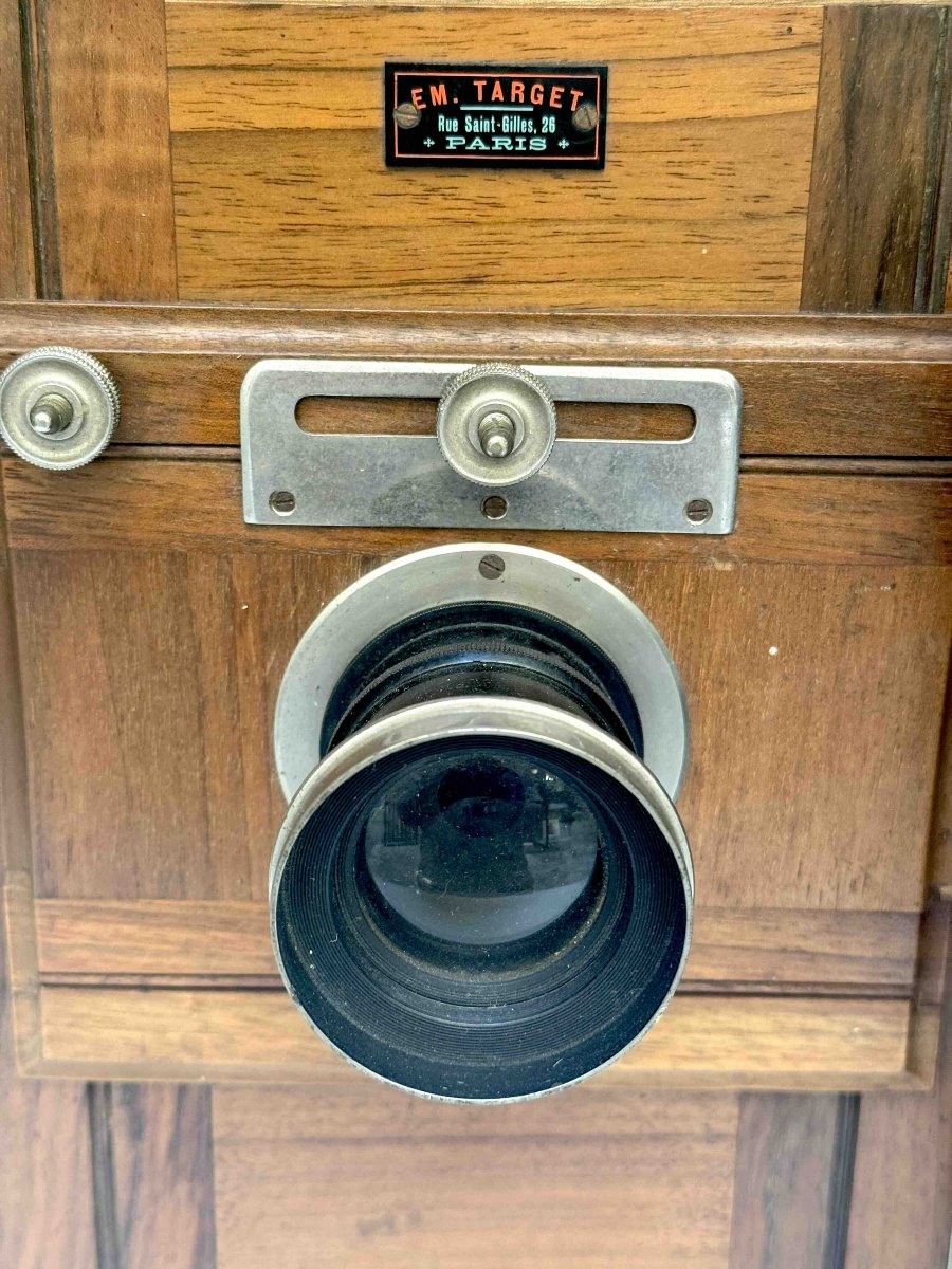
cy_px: 634
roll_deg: +1.5
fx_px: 1760
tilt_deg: -23.7
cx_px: 476
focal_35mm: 48
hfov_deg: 30.3
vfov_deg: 39.7
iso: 200
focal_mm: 6.76
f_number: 1.78
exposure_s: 1/60
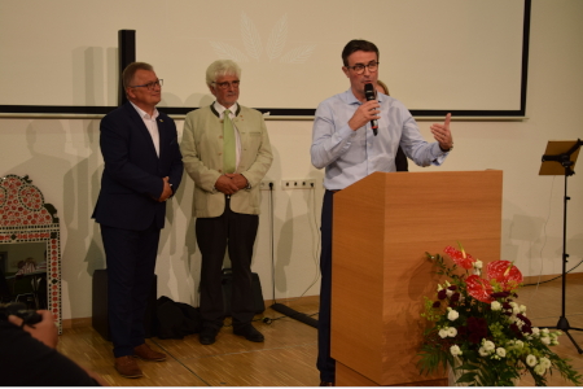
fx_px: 729
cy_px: 194
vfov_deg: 29.9
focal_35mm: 45
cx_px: 292
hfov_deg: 43.6
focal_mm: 30
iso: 250
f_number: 4.2
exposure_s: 1/160
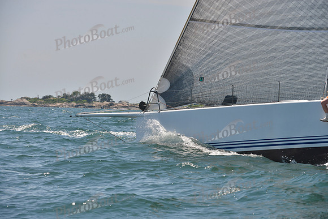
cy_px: 110
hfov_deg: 10.3
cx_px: 164
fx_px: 1823
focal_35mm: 200
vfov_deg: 6.9
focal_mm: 200
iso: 280
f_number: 9
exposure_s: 1/1000
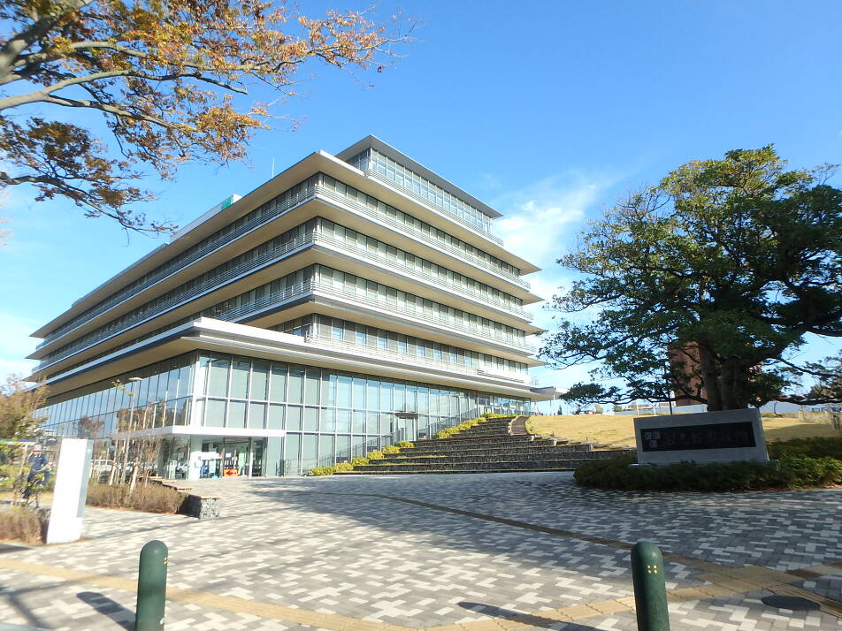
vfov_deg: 63.4
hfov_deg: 79.0
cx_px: 421
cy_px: 316
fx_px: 511
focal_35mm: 21
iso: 125
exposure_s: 1/500
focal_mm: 3.7
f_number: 3.5
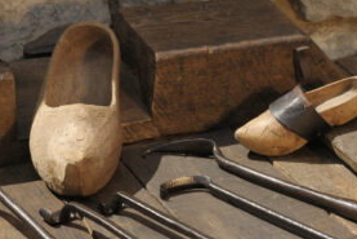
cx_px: 178
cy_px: 163
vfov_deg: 8.1
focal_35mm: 169
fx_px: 1677
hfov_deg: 12.2
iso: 200
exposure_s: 1/320
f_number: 10
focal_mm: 78
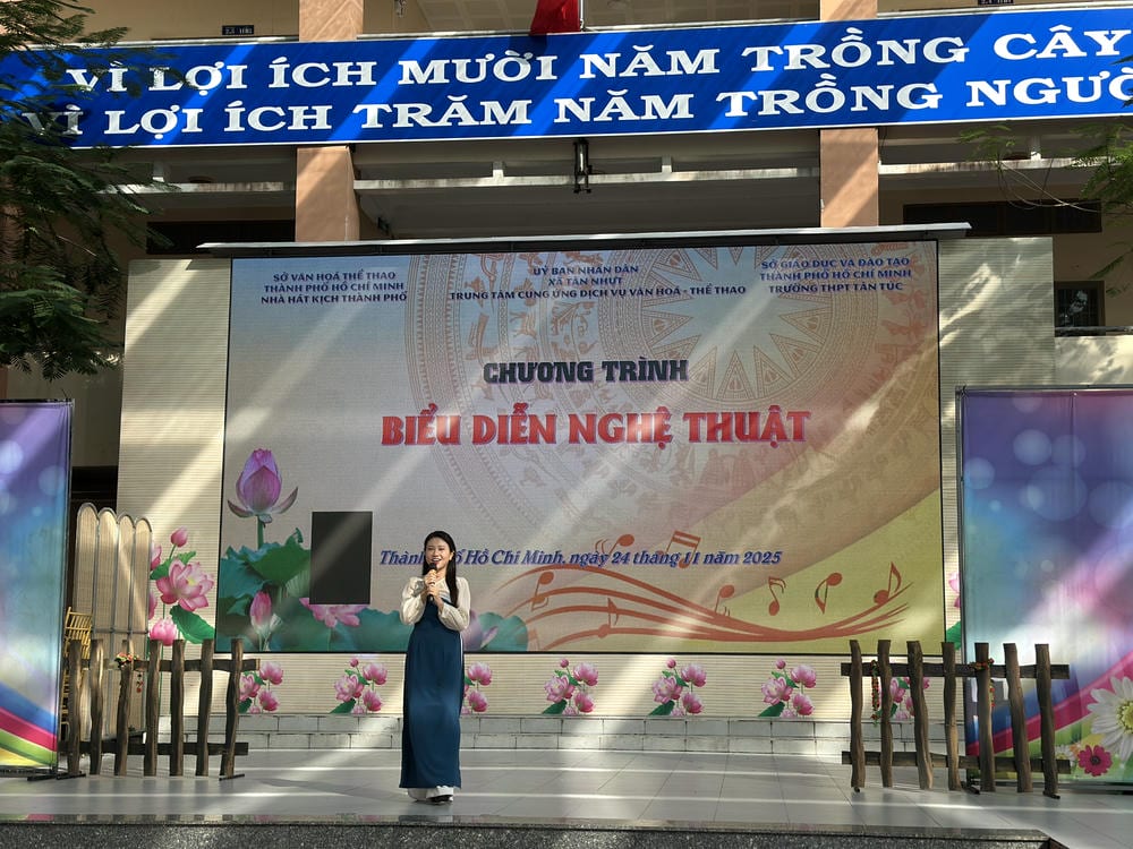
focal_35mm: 48
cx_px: 566
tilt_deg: +9.4
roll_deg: -0.4
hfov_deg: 39.7
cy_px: 424
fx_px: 1571
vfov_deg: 30.3
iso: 80
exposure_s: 1/1289
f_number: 1.78
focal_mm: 6.86
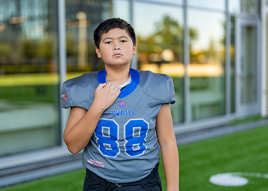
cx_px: 121
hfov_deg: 31.7
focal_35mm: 62
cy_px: 93
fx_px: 472
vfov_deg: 22.9
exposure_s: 1/640
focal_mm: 50
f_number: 1.2
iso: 100
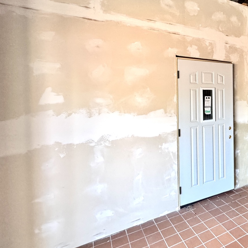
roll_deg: +0.6
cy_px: 99
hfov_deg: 54.2
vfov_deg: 62.4
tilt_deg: -2.1
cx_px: 227
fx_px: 203
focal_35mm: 25
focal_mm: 2.22
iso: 320
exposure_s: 1/73
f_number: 2.2
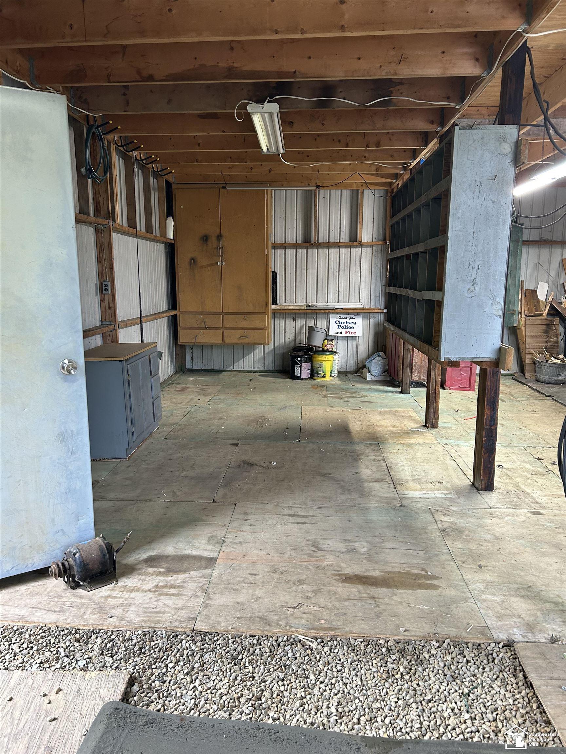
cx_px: 283
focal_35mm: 26
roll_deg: -1.1
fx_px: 567
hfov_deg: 53.1
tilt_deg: -10.5
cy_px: 377
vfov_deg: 67.3
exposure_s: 1/120
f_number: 1.5
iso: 125
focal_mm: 5.7
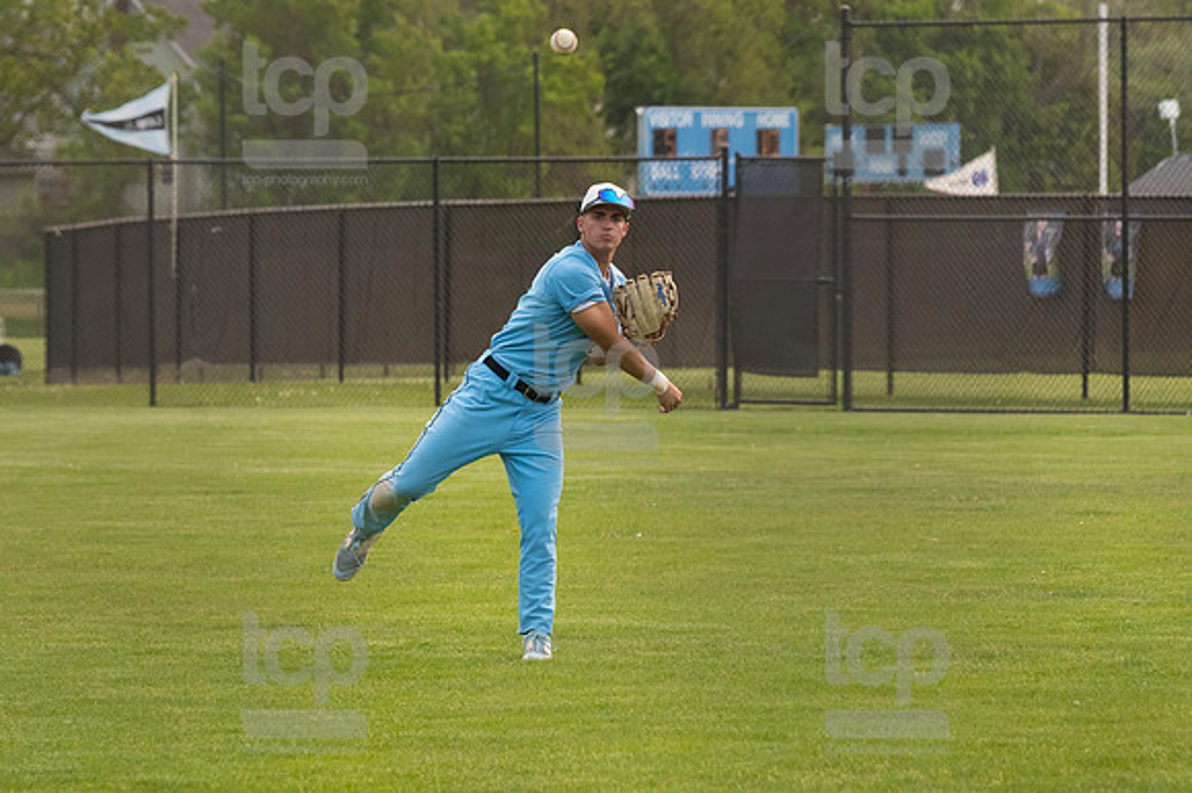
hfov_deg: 7.9
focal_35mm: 262
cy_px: 396
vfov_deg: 5.2
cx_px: 596
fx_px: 8670
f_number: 5.6
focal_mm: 175
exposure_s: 1/2000
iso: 1000
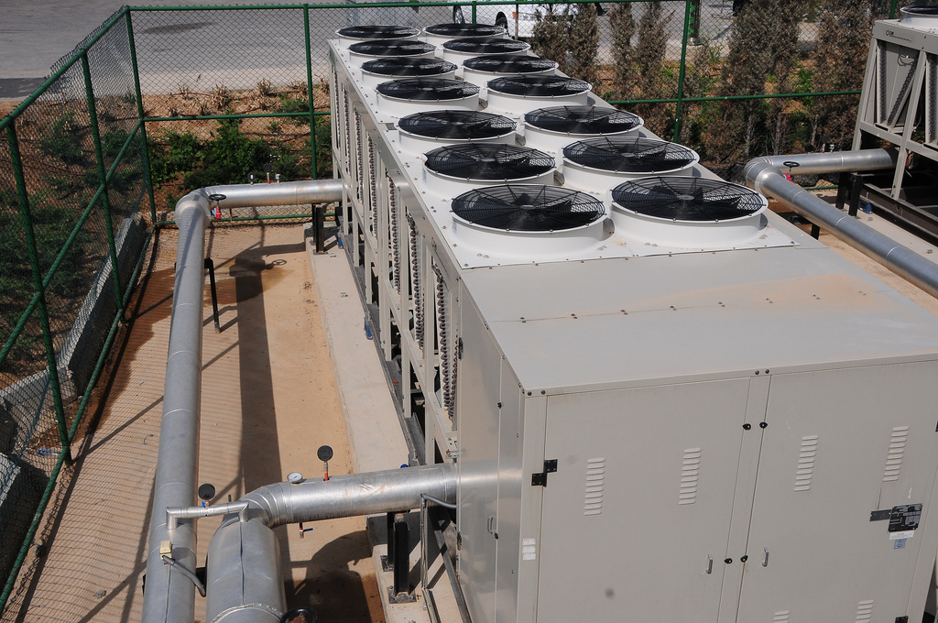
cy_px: 312
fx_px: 1015
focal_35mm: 39
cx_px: 469
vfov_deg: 34.1
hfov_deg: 49.6
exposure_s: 1/640
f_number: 13
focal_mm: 26
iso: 250
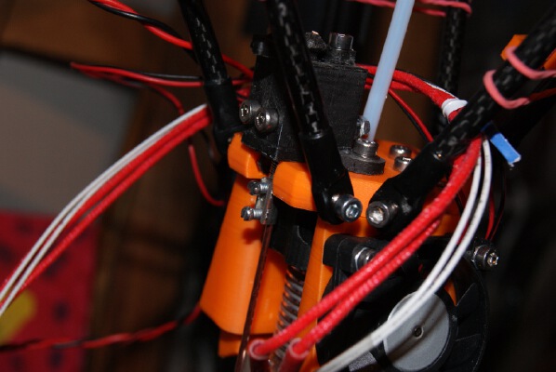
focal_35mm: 68
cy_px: 186
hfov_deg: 29.8
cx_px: 278
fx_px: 1043
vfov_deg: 20.2
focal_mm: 45
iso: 400
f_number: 8
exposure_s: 1/60
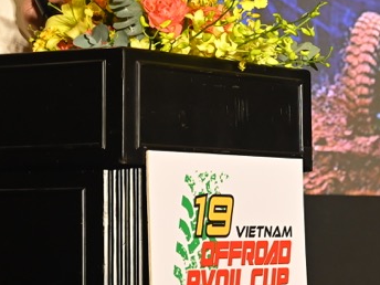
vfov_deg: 8.2
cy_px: -88
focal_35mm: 179
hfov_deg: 11.0
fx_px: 1965
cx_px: 209
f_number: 4
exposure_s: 1/250
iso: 1600
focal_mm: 50
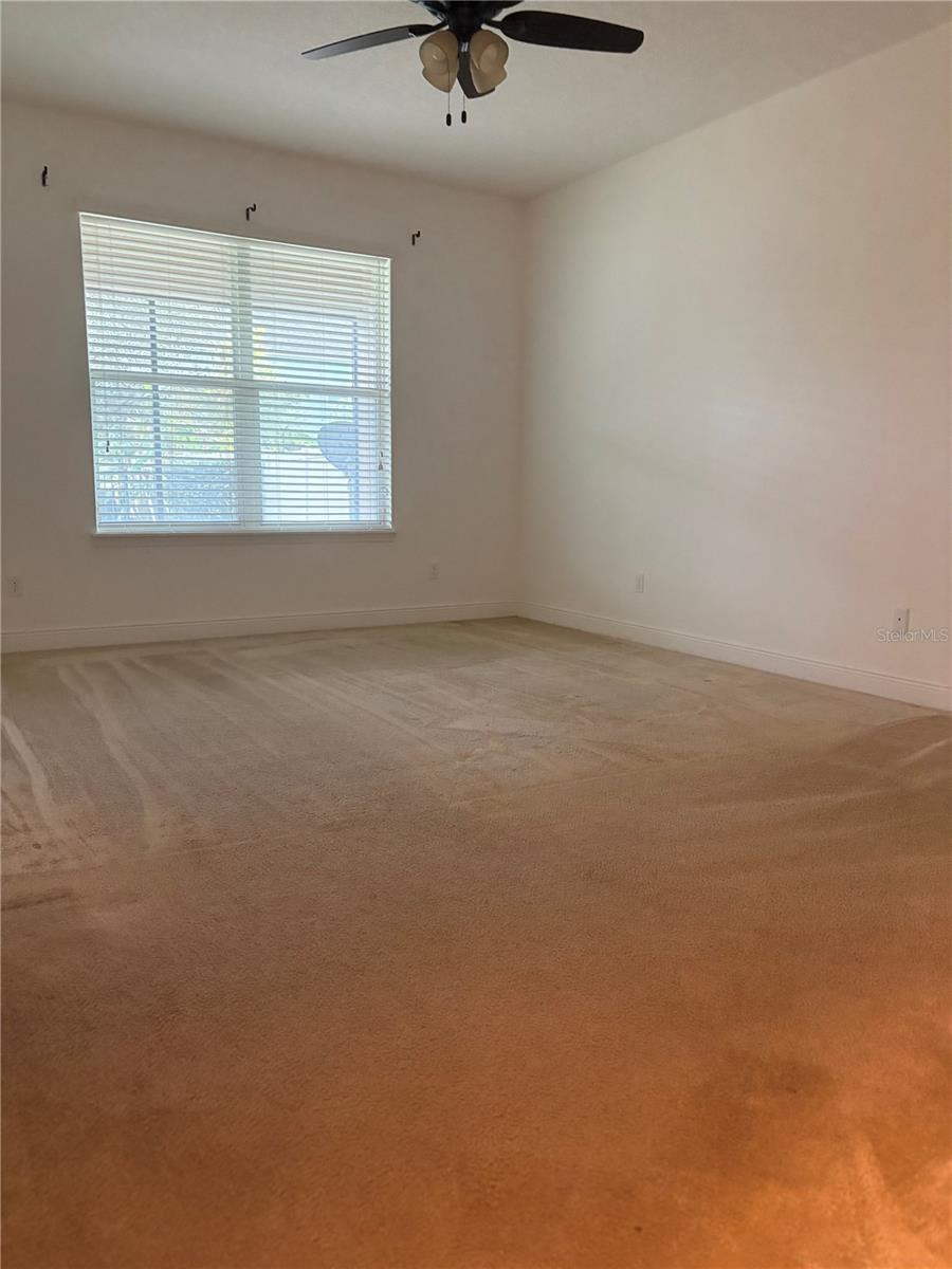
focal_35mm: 26
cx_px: 476
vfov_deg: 67.3
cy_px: 634
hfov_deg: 53.1
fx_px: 953
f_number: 1.6
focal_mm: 5.96
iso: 400
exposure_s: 1/40
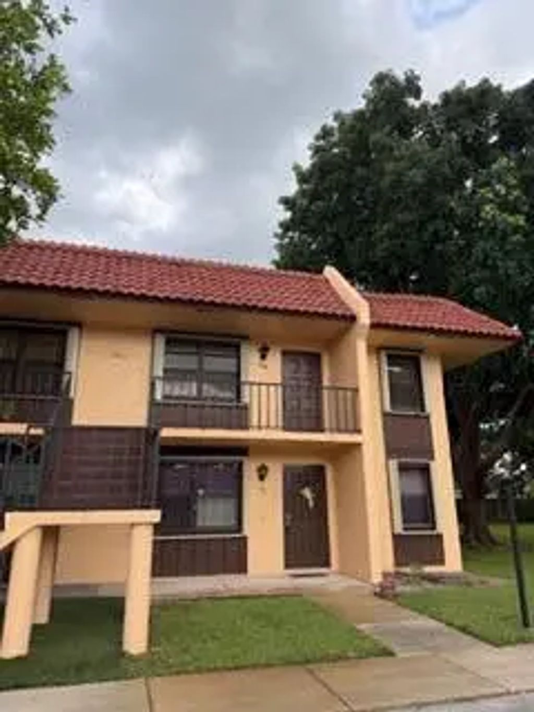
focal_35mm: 24
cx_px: 267
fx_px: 494
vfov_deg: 71.6
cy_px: 356
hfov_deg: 56.8
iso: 100
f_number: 1.78
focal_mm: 6.76
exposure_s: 1/1385
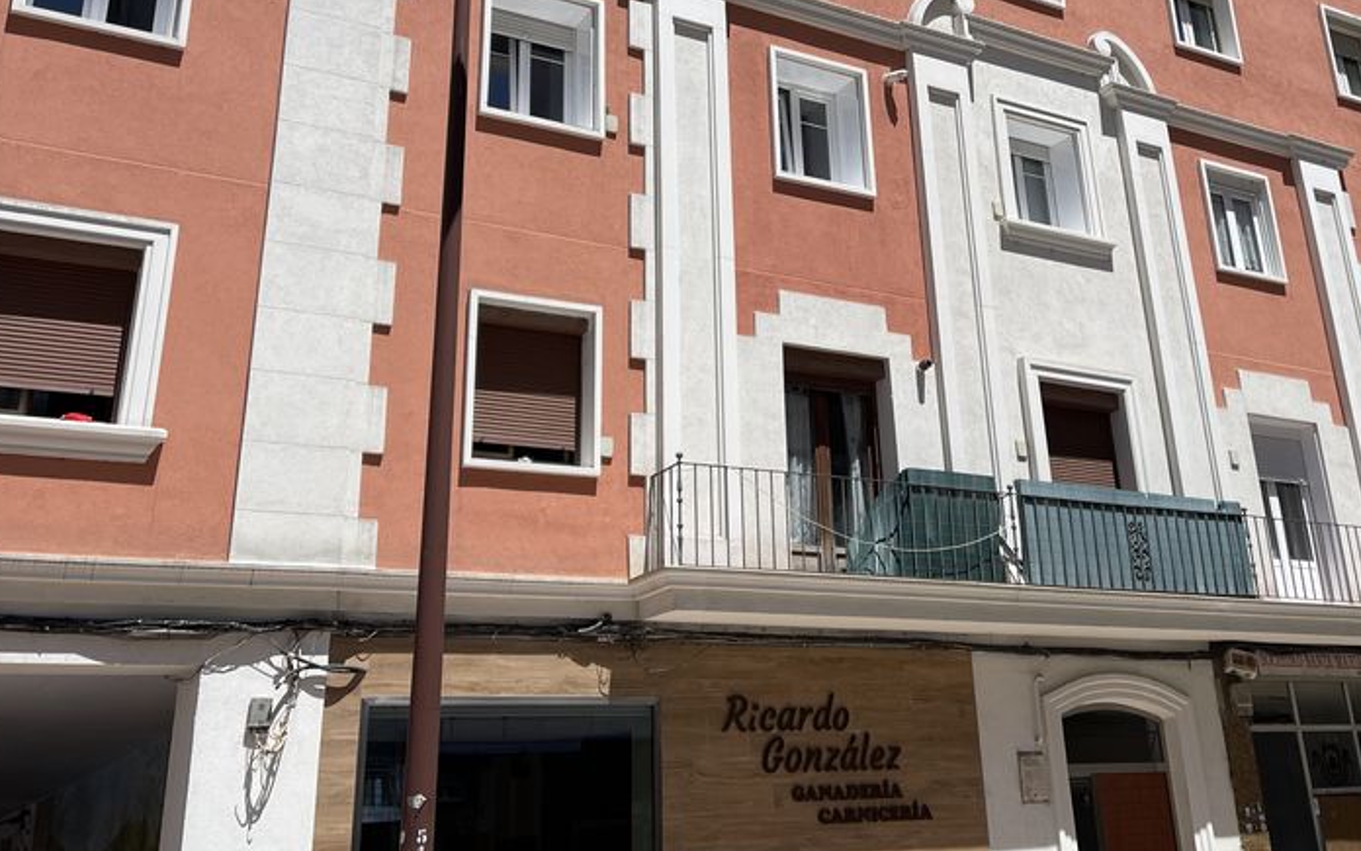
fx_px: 1447
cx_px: 847
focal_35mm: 39
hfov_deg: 49.9
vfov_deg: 32.0
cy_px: 178
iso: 32
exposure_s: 1/4902
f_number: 1.6
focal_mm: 5.1
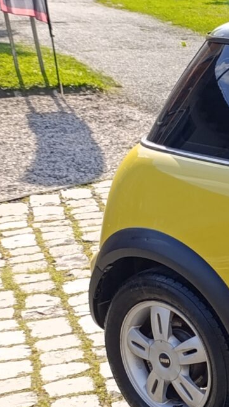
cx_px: 634
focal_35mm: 100
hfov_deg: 9.9
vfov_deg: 21.2
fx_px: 1080
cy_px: 295
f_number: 1.6
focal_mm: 6.14
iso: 50
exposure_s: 1/314
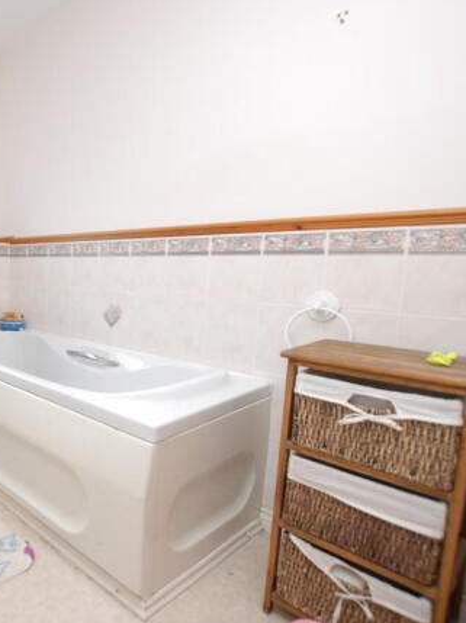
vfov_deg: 76.4
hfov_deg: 52.5
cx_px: 34
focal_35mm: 22
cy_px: 313
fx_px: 395
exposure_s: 1/8
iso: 100
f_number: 4
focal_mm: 10
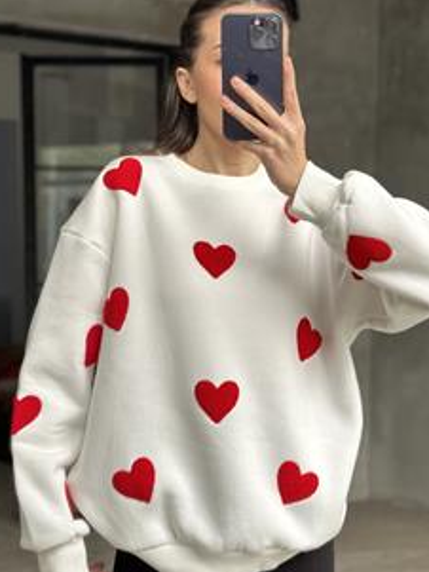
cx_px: 220
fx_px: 1123
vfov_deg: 28.5
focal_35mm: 68
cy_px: 277
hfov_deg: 21.6
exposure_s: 1/60
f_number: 1.78
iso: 160
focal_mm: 6.86
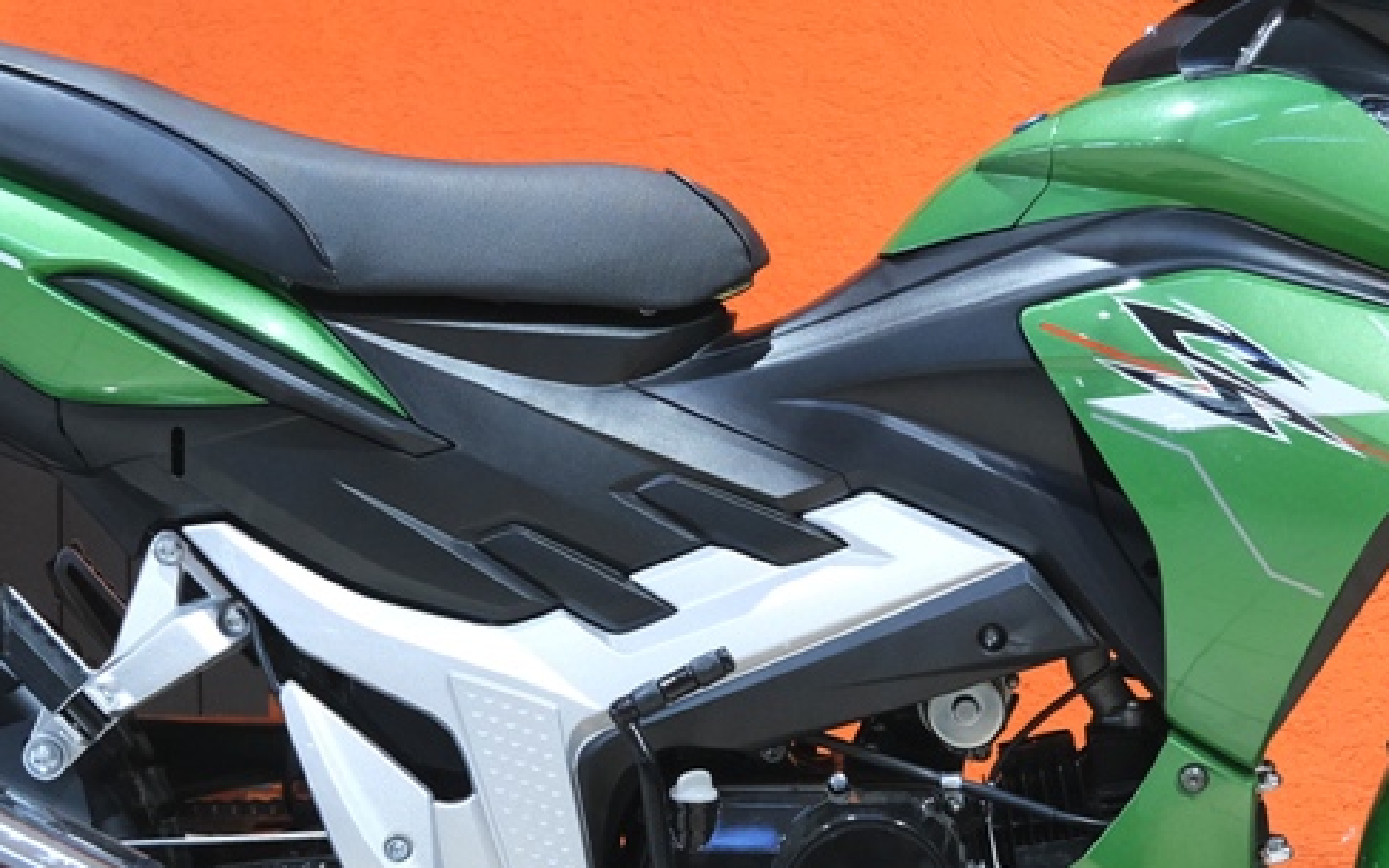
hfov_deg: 15.3
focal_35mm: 137
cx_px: 609
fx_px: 5186
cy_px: 329
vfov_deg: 9.6
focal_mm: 27.5
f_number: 4
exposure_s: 1/60
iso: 1000
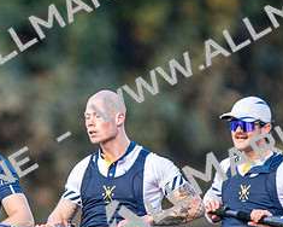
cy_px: 143
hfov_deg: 1.4
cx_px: 2
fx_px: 11651
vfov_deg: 1.1
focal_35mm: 1391
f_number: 4
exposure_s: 1/2500
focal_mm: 600
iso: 3200
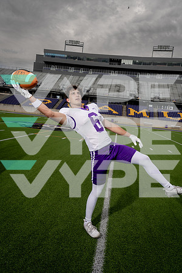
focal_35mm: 26
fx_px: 197
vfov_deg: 69.4
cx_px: 91
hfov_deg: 49.6
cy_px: 136
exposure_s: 1/250
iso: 100
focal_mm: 26
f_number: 8
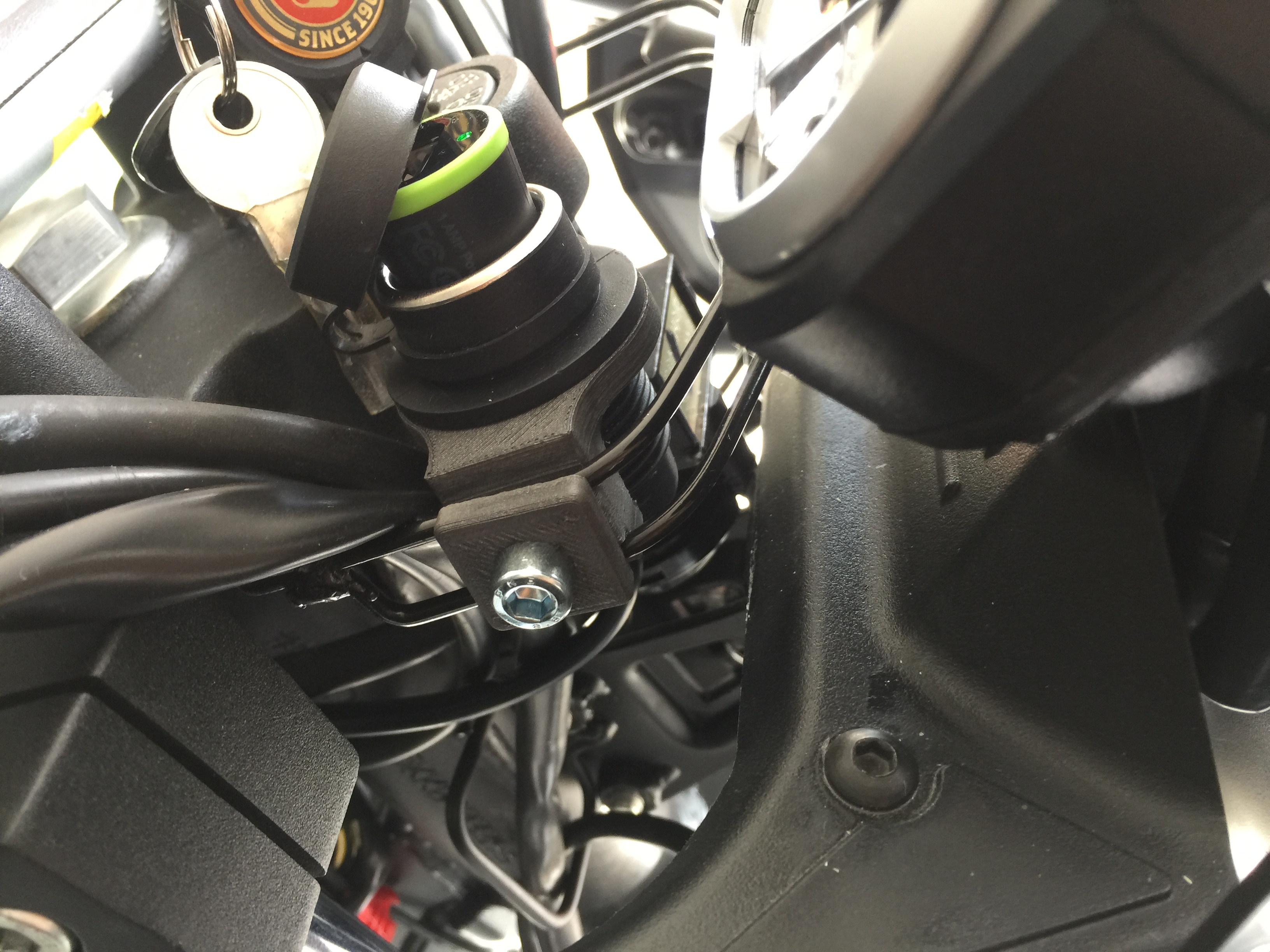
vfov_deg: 48.2
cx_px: 635
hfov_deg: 61.7
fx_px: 1064
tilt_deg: -43.9
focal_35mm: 29
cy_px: 476
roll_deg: +0.3
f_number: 2.2
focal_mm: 4.15
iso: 50
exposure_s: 1/17
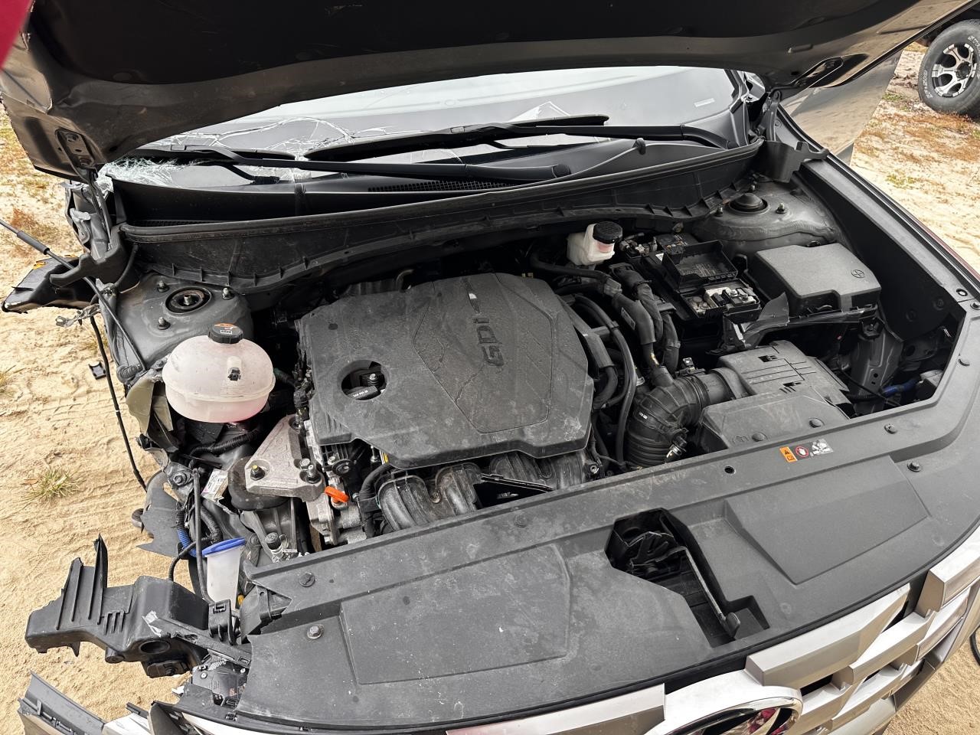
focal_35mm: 24
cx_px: 490
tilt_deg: -36.7
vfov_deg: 56.8
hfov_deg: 71.6
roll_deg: -8.0
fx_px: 679
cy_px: 368
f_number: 1.78
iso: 100
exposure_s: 1/172
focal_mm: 6.86
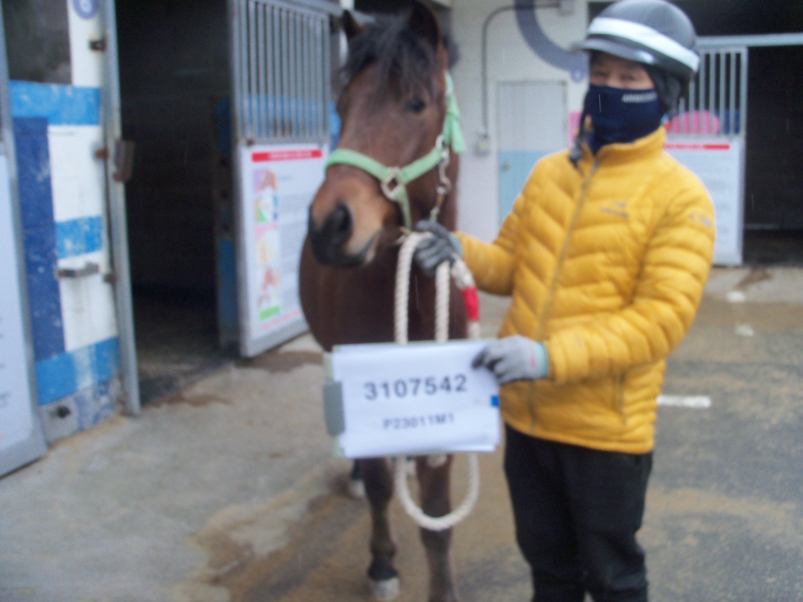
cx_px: 402
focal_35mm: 35
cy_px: 301
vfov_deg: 40.7
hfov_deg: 52.6
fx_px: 812
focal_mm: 6.3
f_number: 3
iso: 80
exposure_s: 1/250
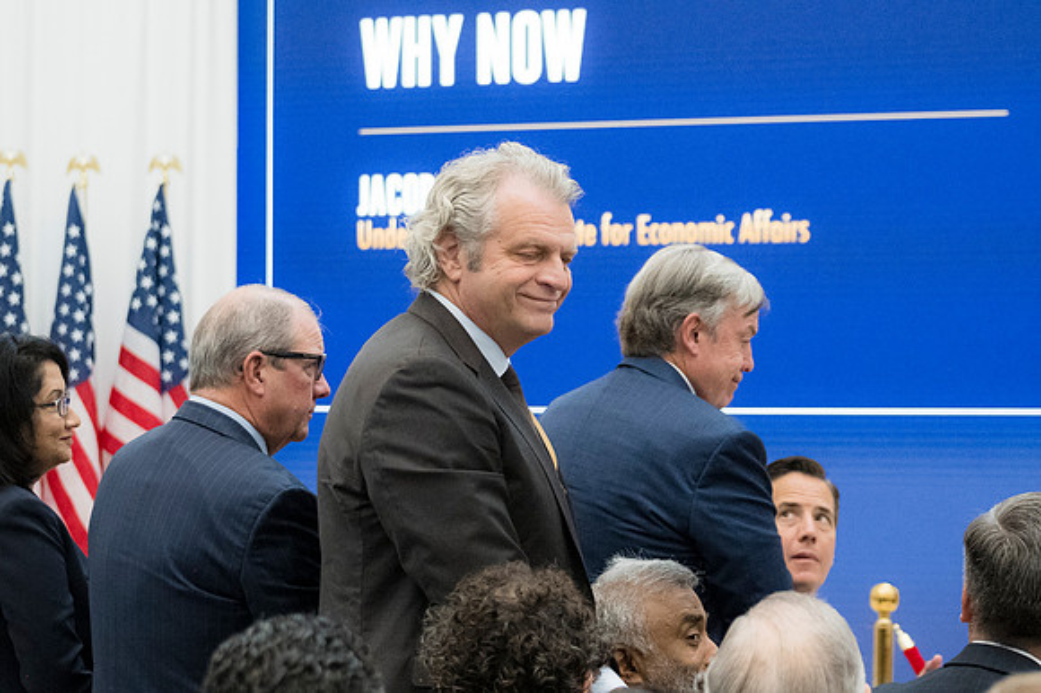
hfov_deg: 19.5
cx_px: 520
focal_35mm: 105
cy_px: 346
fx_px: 3034
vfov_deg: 13.0
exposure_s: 1/400
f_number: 4.5
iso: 3600
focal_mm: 70
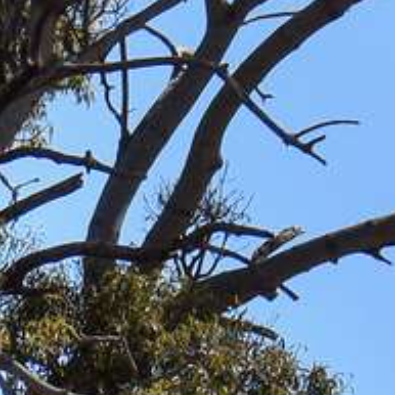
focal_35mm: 697
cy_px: 716
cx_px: -68
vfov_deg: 2.5
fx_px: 9001
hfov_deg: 2.5
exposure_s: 1/500
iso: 200
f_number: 11
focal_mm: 55
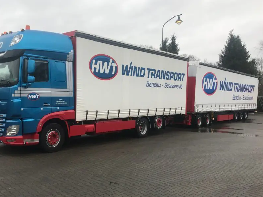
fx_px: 274
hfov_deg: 51.0
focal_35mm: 36
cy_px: 115
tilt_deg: -3.7
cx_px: 104
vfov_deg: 39.5
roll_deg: -0.9
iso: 20
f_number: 1.8
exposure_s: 1/354
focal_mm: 3.99
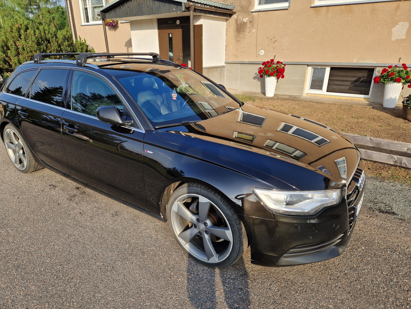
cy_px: 154
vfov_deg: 58.9
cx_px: 206
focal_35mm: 23
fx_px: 273
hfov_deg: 73.9
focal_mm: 5.4
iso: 50
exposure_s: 1/782
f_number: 1.8
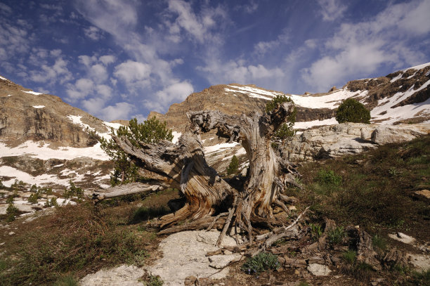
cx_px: 215
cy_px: 143
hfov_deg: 67.4
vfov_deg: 47.9
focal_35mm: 27
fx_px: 322
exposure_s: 1/100
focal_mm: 18
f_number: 11
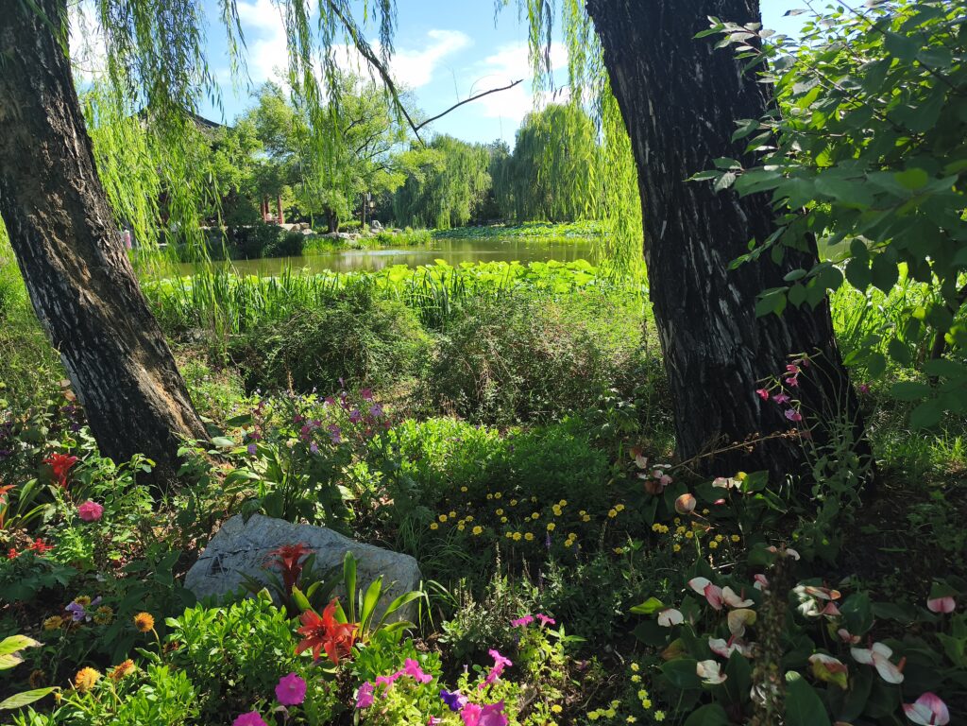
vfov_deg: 58.9
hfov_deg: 73.9
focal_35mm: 23
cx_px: 484
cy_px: 363
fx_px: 643
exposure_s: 1/391
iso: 50
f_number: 1.65
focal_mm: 6.14
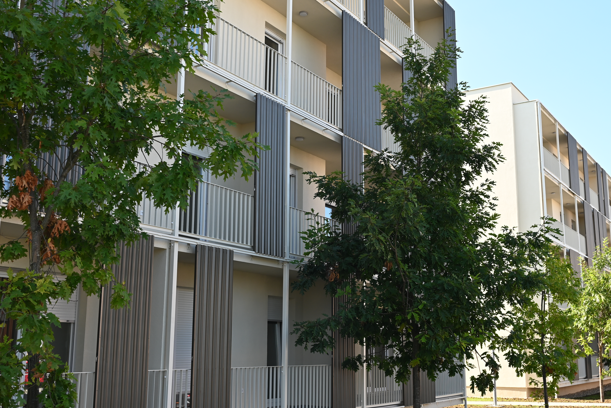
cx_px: 338
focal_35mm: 41
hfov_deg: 47.3
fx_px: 696
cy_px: 210
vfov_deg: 32.7
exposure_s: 1/250
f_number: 5.6
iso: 200
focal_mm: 35
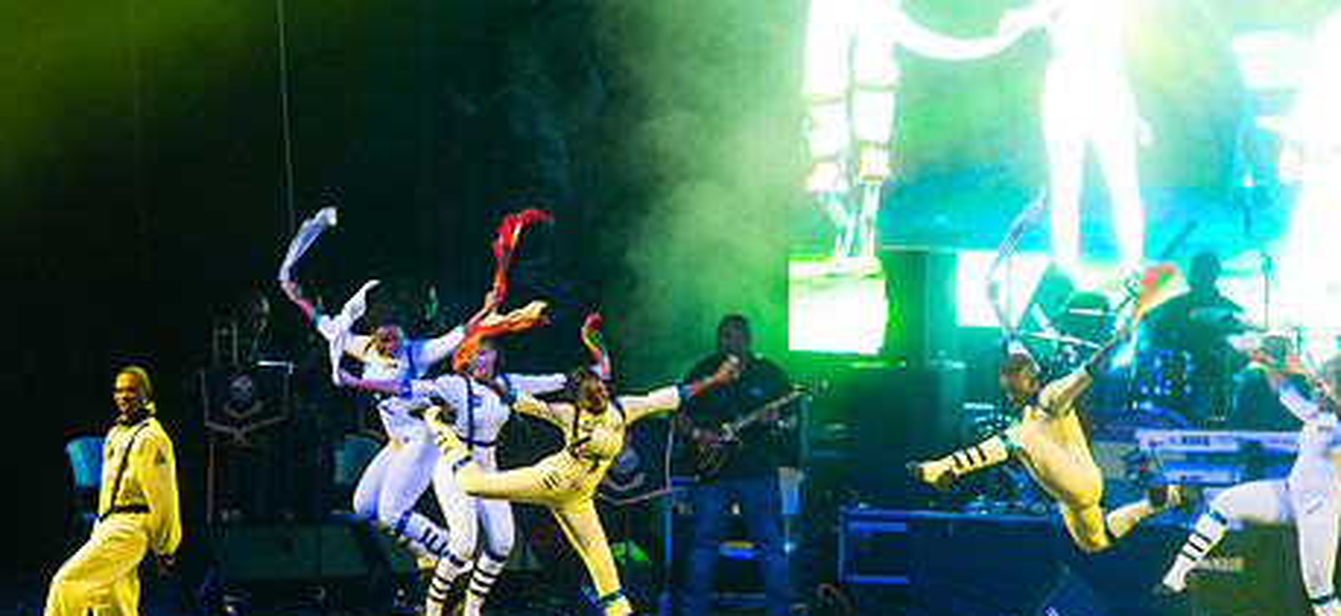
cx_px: 597
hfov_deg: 7.1
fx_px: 10881
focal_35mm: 319
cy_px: 364
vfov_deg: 3.2
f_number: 5.6
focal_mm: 220
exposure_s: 1/200
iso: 2500
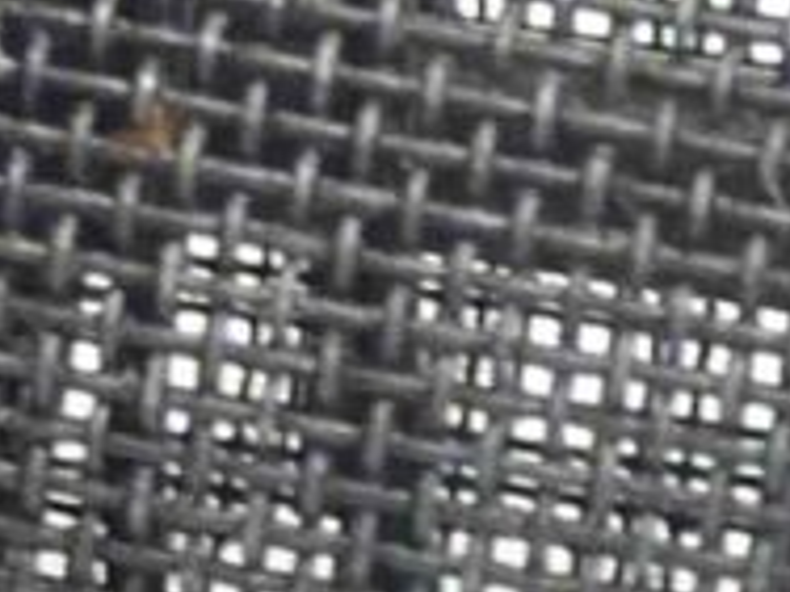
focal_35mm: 303
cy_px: 409
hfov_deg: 6.5
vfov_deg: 4.9
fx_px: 6915
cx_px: 588
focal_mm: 4.4
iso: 125
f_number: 3.3
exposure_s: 1/8
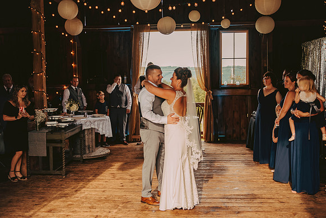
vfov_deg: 31.1
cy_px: 109
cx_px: 163
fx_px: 391
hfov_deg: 45.3
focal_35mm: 43
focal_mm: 42
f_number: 2.8
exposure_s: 1/200
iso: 400
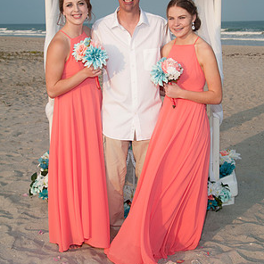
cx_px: 132
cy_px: 106
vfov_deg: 27.7
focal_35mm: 62
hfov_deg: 27.7
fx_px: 535
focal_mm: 32
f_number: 8
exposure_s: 1/250
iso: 100
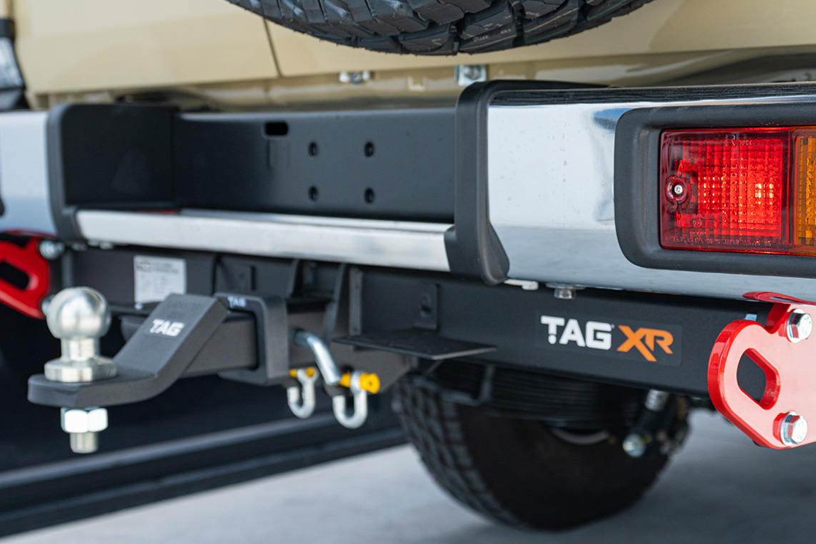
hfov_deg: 40.1
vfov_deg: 27.4
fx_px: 1110
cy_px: 347
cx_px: 501
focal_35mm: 49
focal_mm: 31
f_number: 4
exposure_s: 1/160
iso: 200
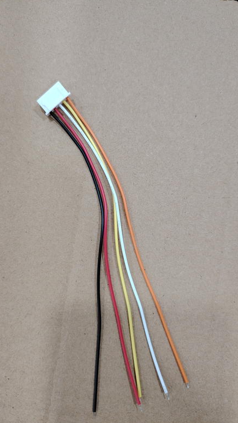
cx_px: 108
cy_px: 216
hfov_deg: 42.9
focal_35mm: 27
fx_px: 303
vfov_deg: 69.8
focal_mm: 5.25
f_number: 1.75
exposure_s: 1/50
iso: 909
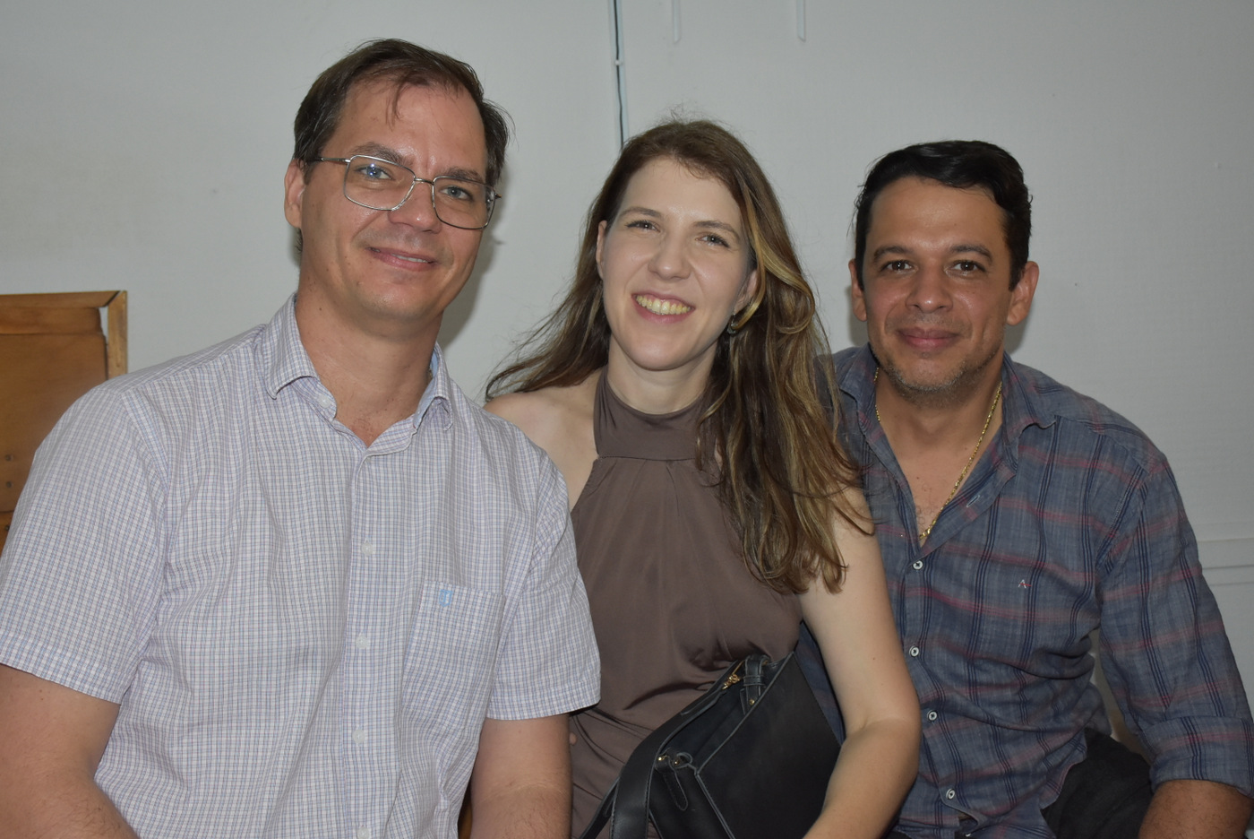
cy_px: 420
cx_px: 627
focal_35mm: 45
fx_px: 1569
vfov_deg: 29.9
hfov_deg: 43.6
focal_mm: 30
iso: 1600
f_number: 5.6
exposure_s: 1/60
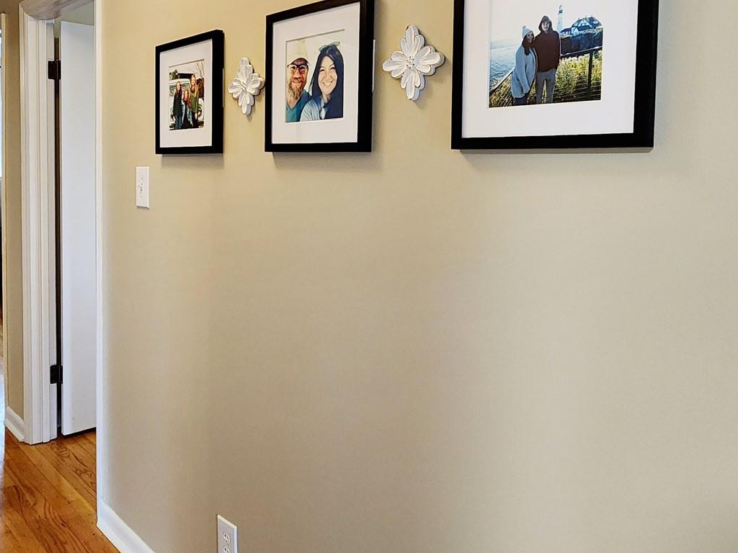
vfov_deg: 52.4
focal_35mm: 26
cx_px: 324
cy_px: 202
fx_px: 554
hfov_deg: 67.1
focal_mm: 2.2
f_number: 2.2
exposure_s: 1/40
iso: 320
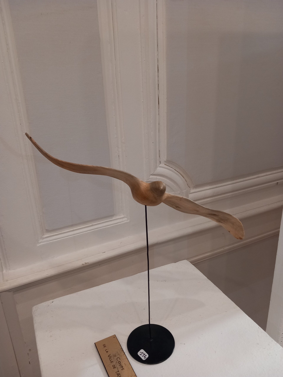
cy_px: 188
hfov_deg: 51.4
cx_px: 142
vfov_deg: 65.3
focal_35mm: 27
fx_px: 294
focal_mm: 4
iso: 200
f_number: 1.8
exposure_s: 1/50
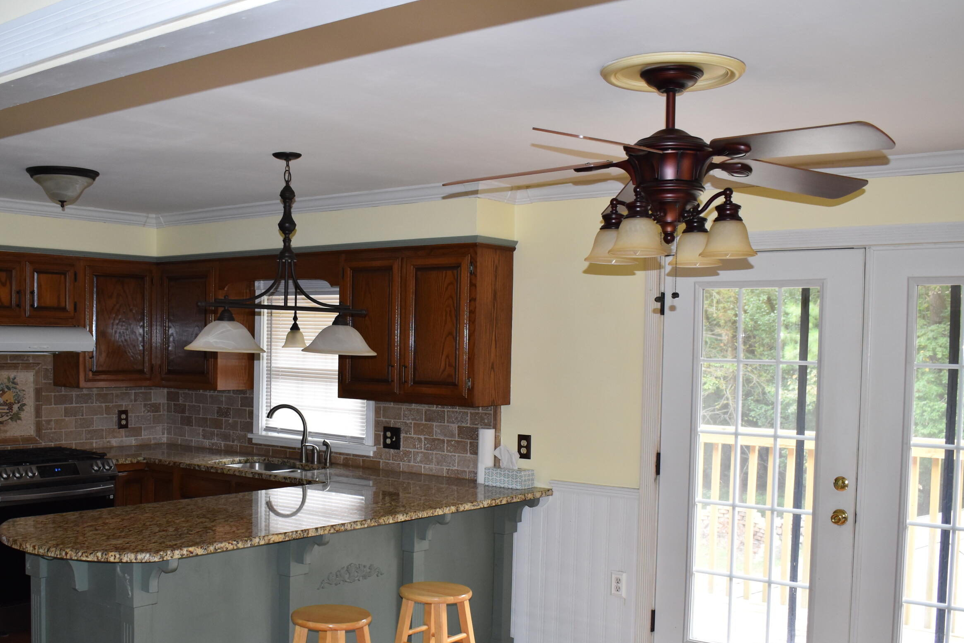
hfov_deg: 47.5
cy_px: 407
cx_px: 383
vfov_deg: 32.7
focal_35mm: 41
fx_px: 1088
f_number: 4.5
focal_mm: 21
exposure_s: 1/80
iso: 800
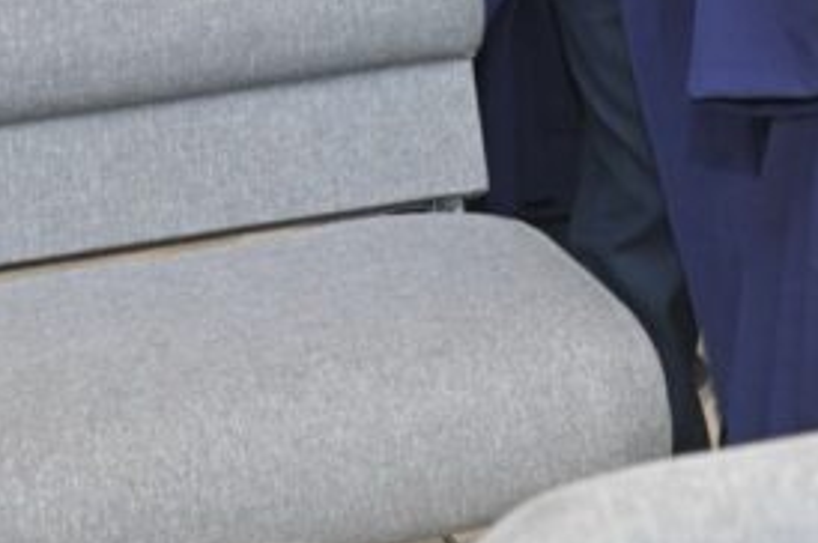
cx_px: 991
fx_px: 4244
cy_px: -431
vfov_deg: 7.1
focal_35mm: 187
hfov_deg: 10.8
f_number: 5
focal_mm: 50
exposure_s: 1/160
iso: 3200
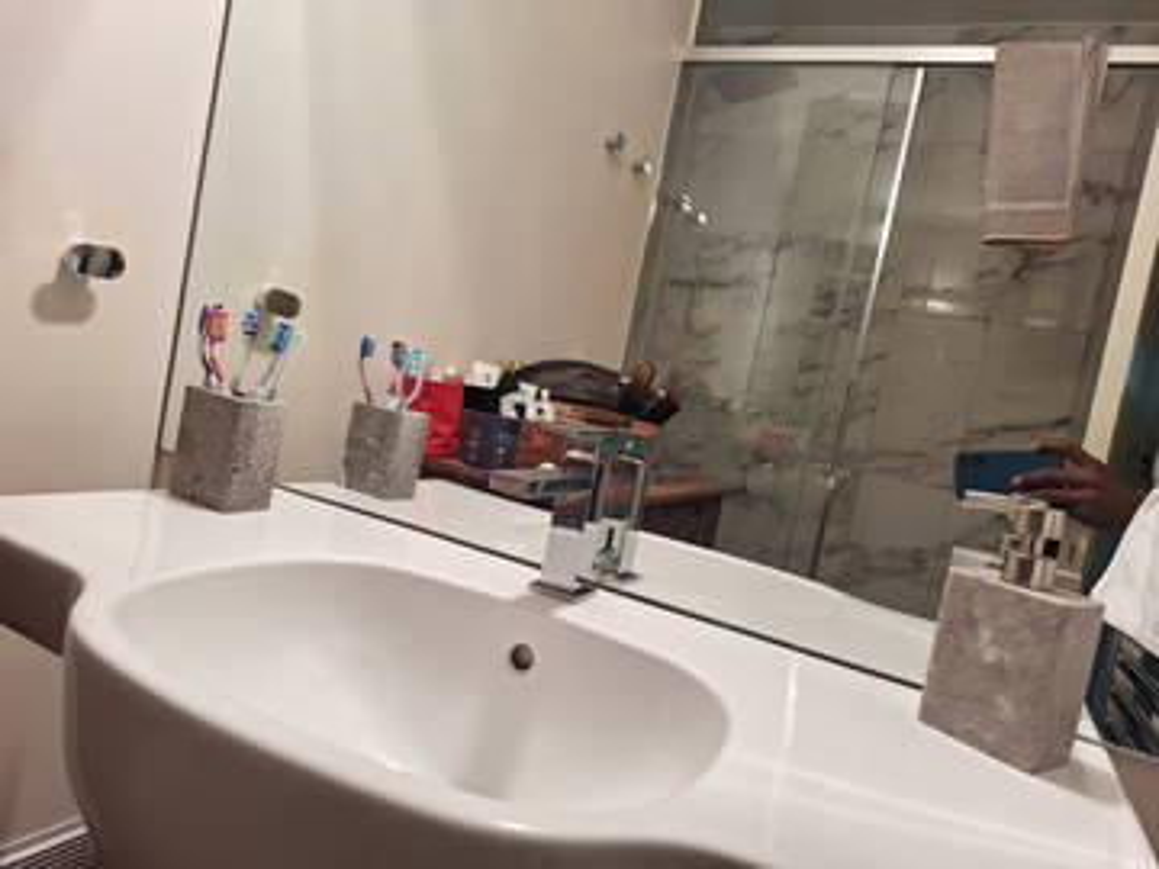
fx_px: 770
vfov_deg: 58.9
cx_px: 580
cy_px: 434
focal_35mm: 23
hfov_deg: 73.9
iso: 50
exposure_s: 1/50
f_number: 1.8
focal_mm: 5.54
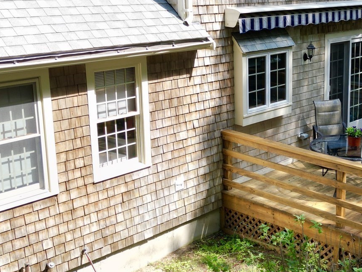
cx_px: 286
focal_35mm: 57
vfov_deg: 25.6
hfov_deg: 32.9
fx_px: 596
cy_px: 114
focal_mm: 6.72
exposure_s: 1/1000
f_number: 1.7
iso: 100
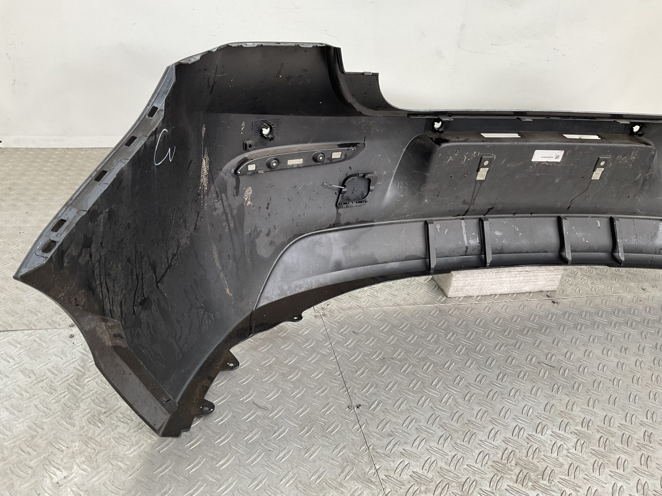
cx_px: 331
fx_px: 555
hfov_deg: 61.7
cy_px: 248
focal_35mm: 29
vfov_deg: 48.2
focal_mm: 3
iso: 25
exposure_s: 1/100
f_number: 1.8
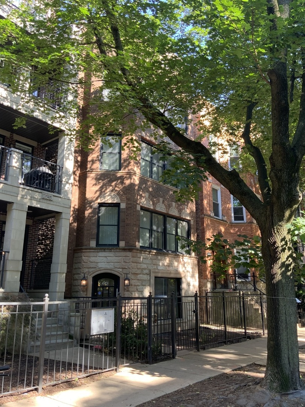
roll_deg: -0.8
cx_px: 152
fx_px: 341
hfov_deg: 48.2
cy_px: 204
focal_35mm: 29
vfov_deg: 61.7
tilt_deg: +14.7
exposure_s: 1/122
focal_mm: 3
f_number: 1.8
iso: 32
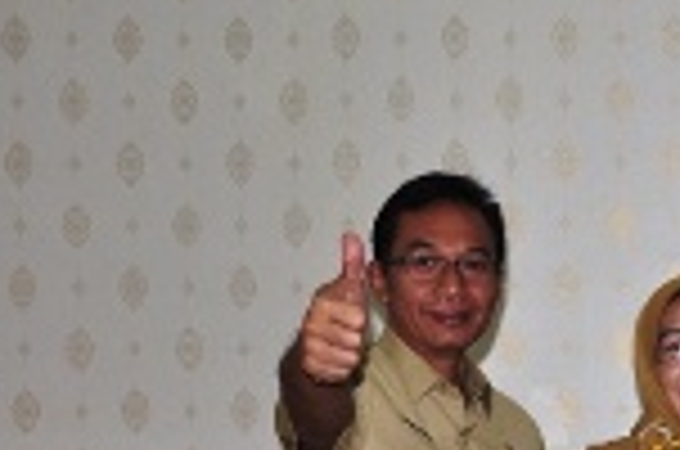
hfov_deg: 19.2
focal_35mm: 94
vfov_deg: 14.1
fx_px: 1781
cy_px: 490
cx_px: 986
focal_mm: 21
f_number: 3.8
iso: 200
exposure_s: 1/50
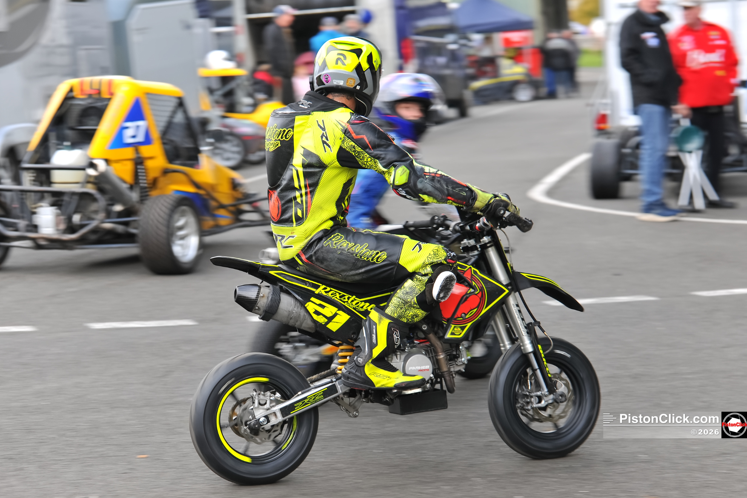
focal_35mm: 103
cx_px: 371
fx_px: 2137
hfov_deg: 19.8
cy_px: 248
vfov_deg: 13.3
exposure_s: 1/60
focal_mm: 102
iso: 280
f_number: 5
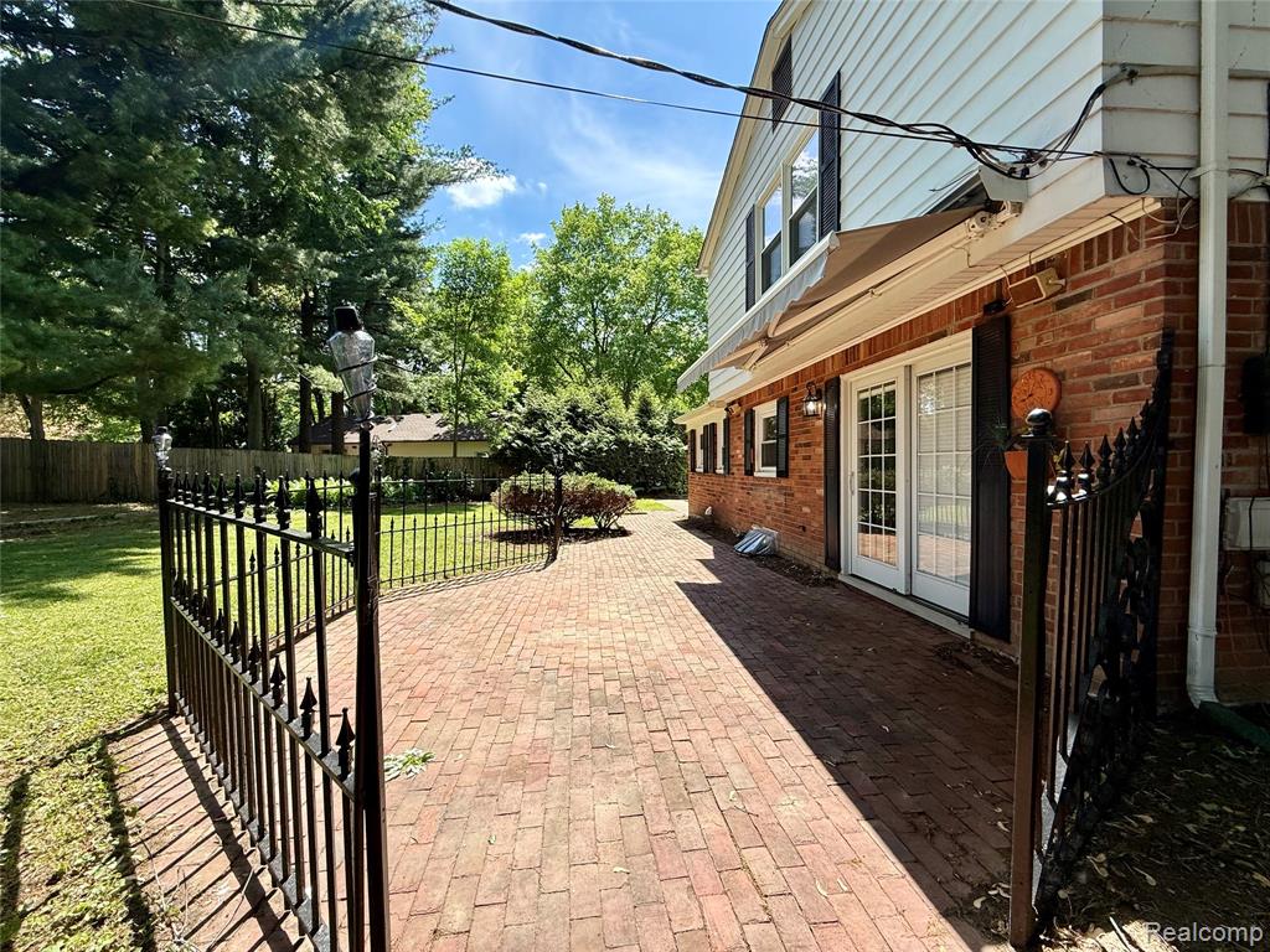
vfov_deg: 85.7
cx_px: 635
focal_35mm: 14
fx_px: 514
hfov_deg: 102.1
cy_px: 476
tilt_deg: -0.7
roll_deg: +0.4
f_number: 2.2
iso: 50
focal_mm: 2.22
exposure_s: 1/820
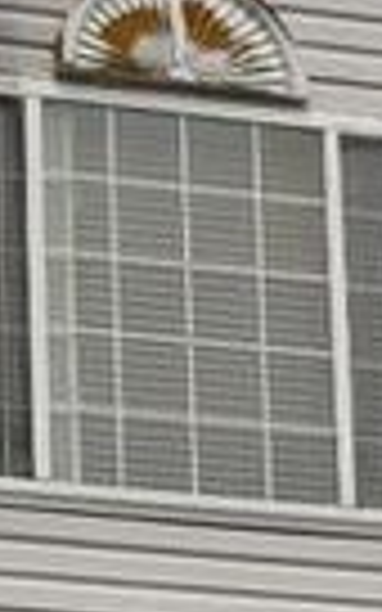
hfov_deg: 4.7
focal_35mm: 281
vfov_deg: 7.3
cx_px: 202
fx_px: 4681
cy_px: 1048
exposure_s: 1/2000
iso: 125
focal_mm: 18.17
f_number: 4
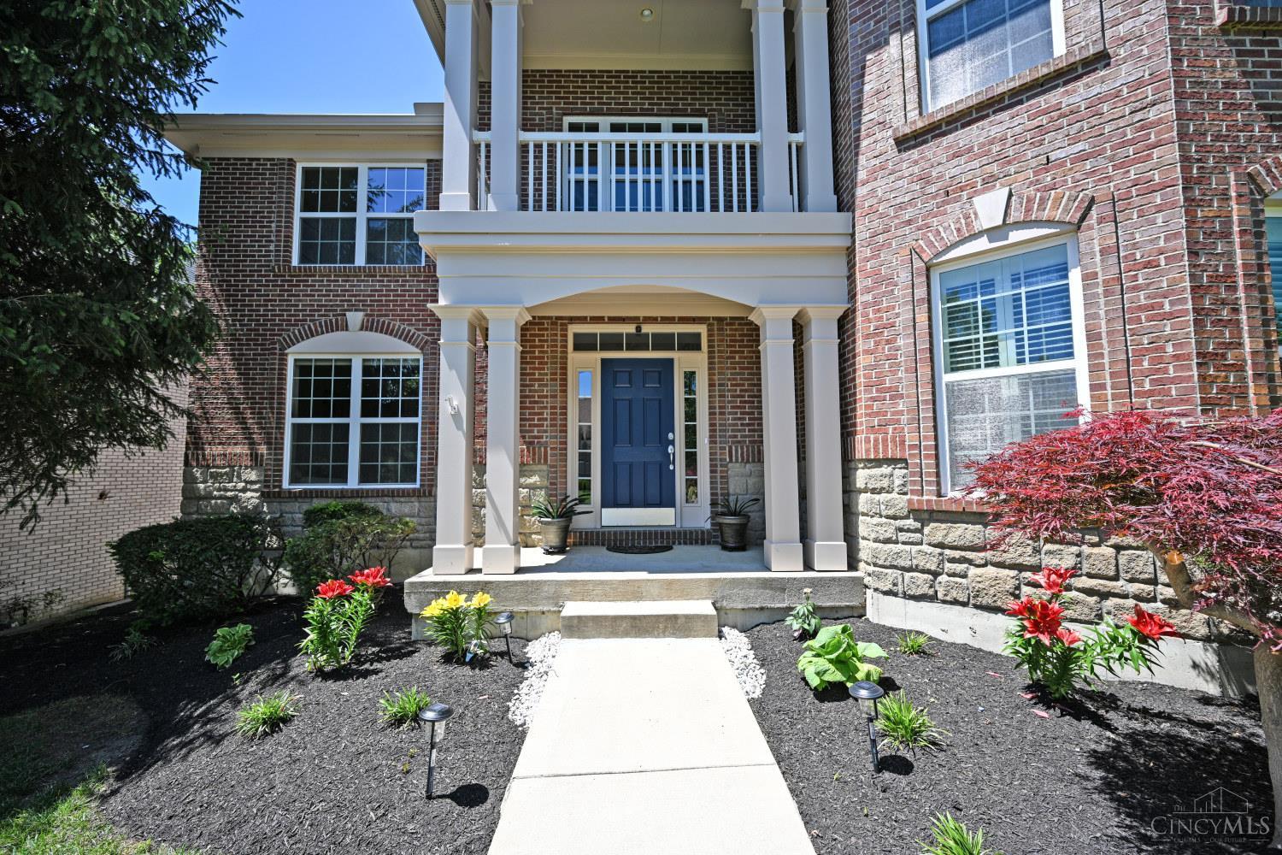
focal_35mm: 14
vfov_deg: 81.2
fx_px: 499
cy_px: 428
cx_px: 641
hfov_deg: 104.3
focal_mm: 14
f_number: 5.6
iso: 100
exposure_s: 1/250
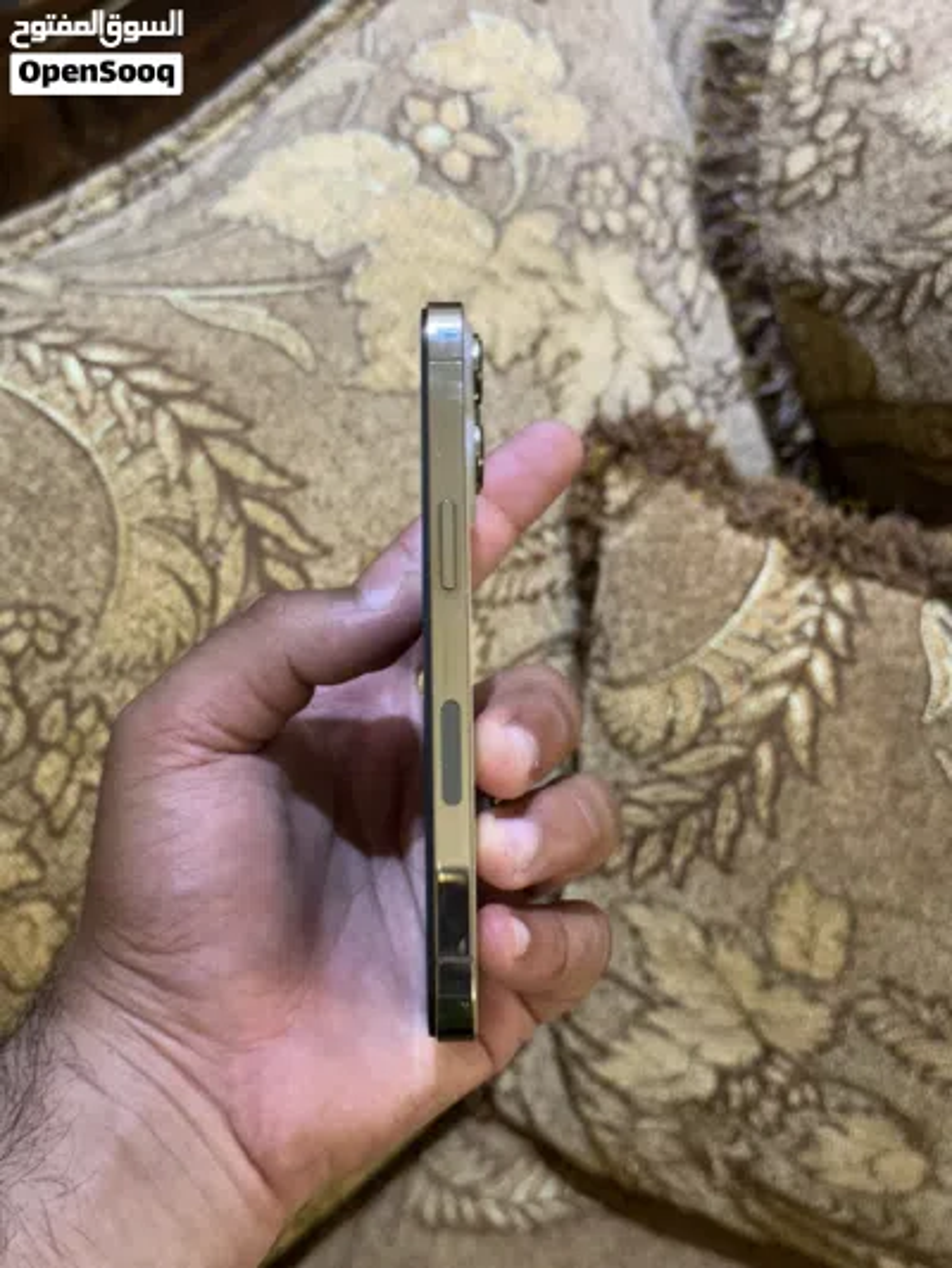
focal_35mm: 48
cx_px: 476
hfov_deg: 30.3
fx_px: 1759
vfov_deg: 39.6
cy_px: 634
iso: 320
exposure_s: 1/33
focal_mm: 6.86
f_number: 1.78
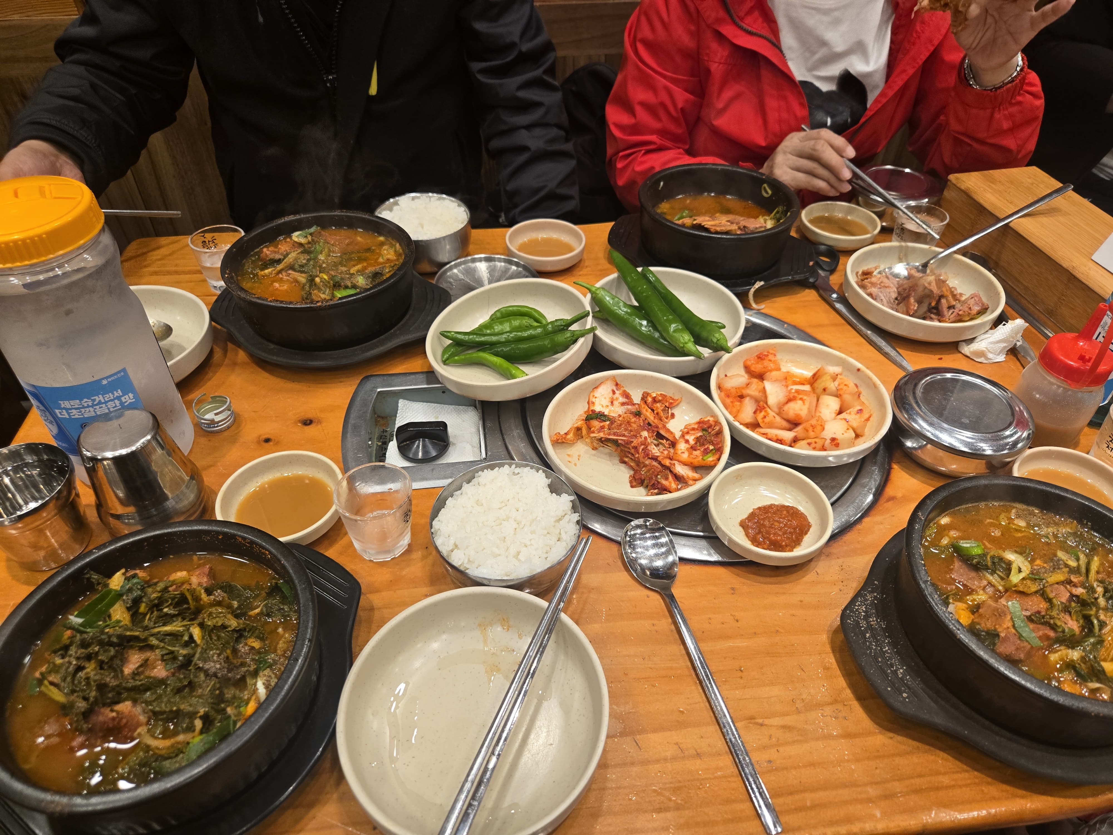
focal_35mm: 23
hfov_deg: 73.9
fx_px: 740
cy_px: 418
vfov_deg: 58.9
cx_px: 556
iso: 125
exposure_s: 1/120
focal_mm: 5.4
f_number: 1.8
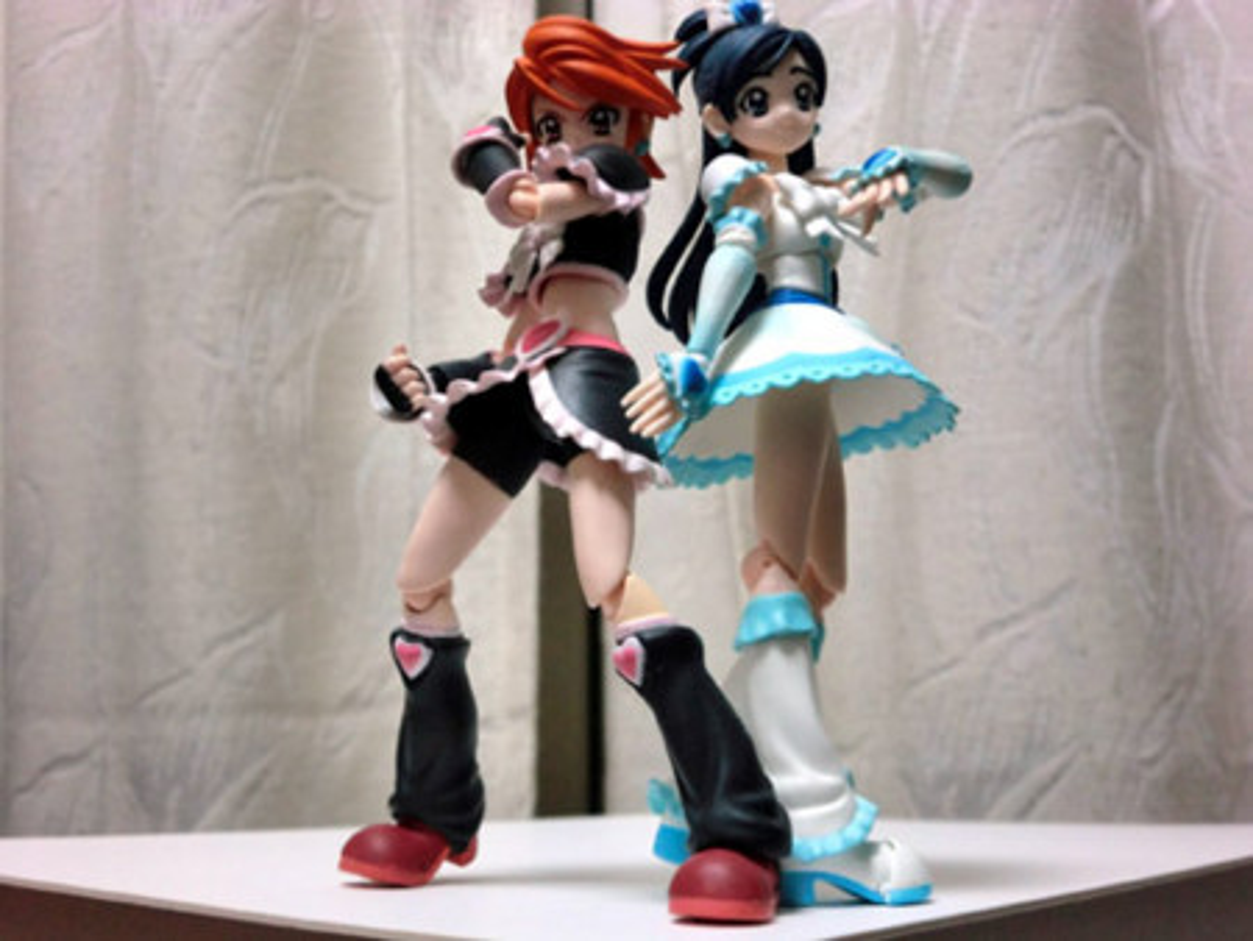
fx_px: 1702
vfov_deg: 30.9
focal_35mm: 47
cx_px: 626
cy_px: 470
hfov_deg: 40.4
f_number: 3.4
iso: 250
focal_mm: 8.46
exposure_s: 1/60
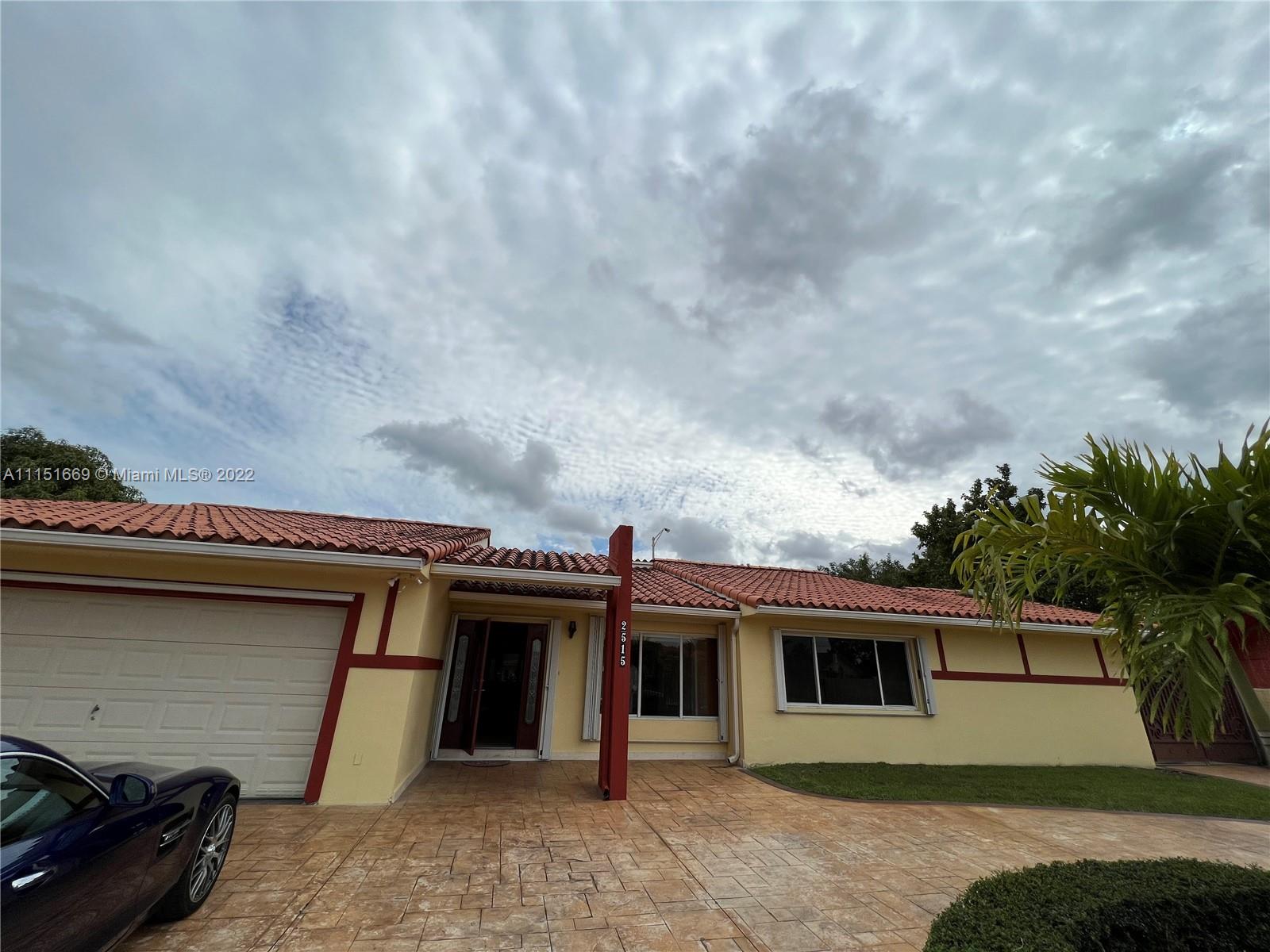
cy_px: 476
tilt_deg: +20.7
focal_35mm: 13
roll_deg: -2.4
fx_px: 477
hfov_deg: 106.2
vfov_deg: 89.9
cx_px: 635
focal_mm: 1.57
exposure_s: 1/4587
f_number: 1.8
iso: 32
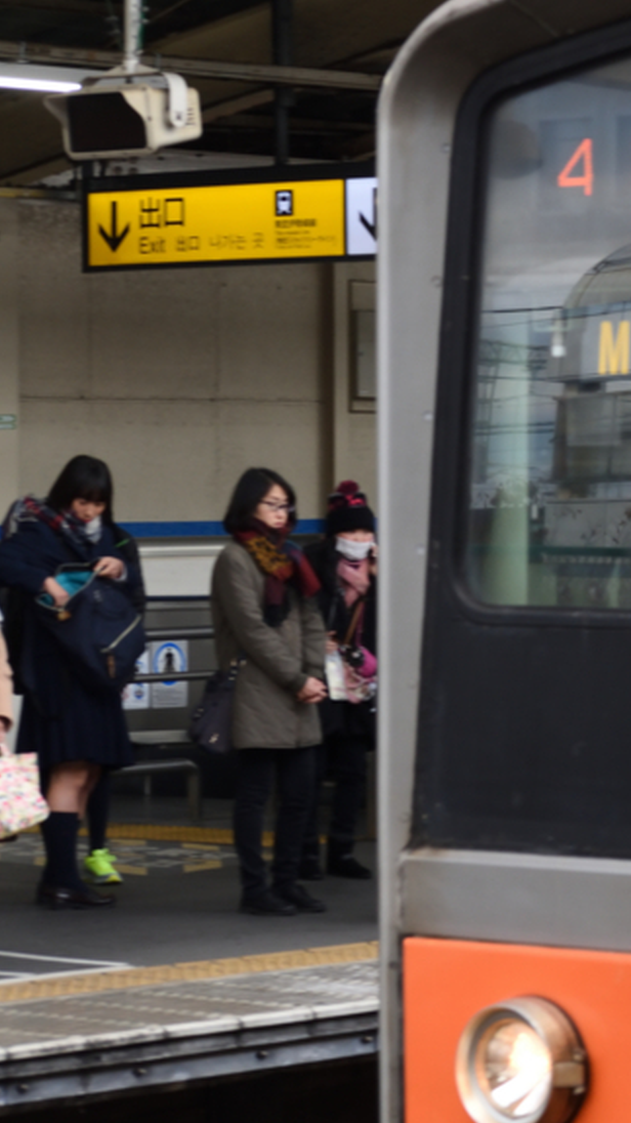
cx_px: 983
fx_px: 4583
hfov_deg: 7.7
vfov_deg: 14.0
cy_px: 479
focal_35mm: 154
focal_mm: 55
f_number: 5.6
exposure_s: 1/60
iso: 320
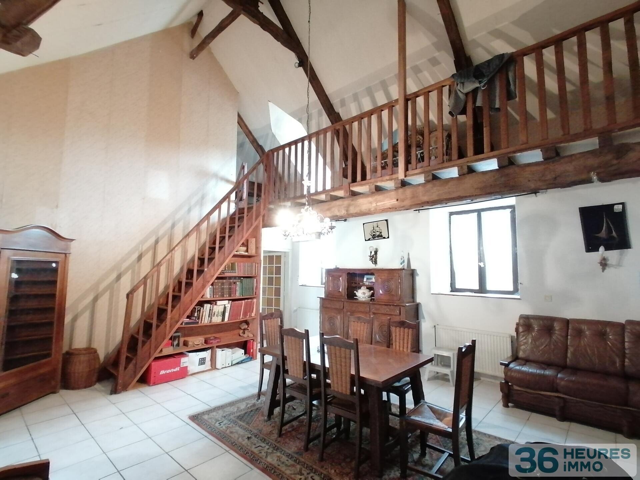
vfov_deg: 74.7
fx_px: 314
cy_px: 240
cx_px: 320
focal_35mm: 17
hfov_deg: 91.0
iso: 640
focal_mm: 2.84
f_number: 2.4
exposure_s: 1/17.1
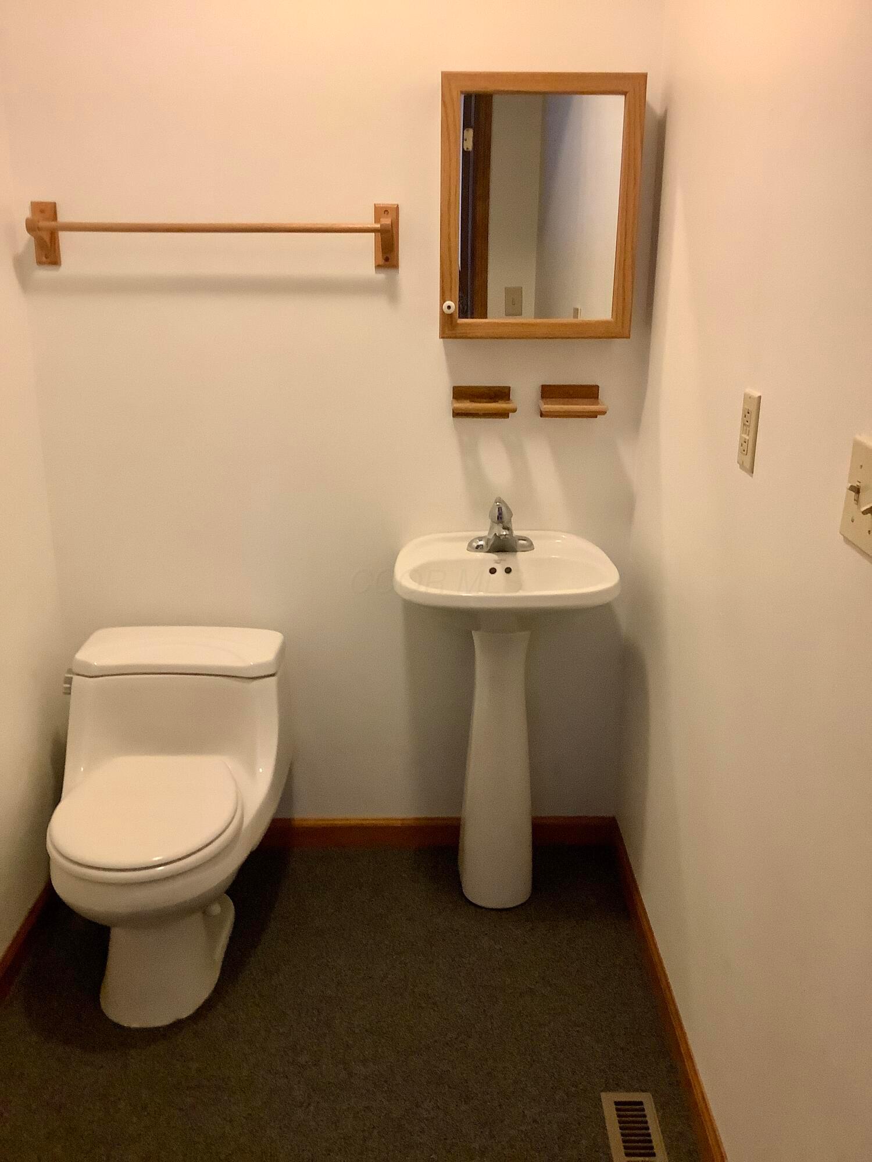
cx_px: 436
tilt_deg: -18.0
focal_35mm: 31
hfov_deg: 45.4
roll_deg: +0.3
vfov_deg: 58.4
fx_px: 1041
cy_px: 581
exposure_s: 1/25
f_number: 2.4
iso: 400
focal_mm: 3.3
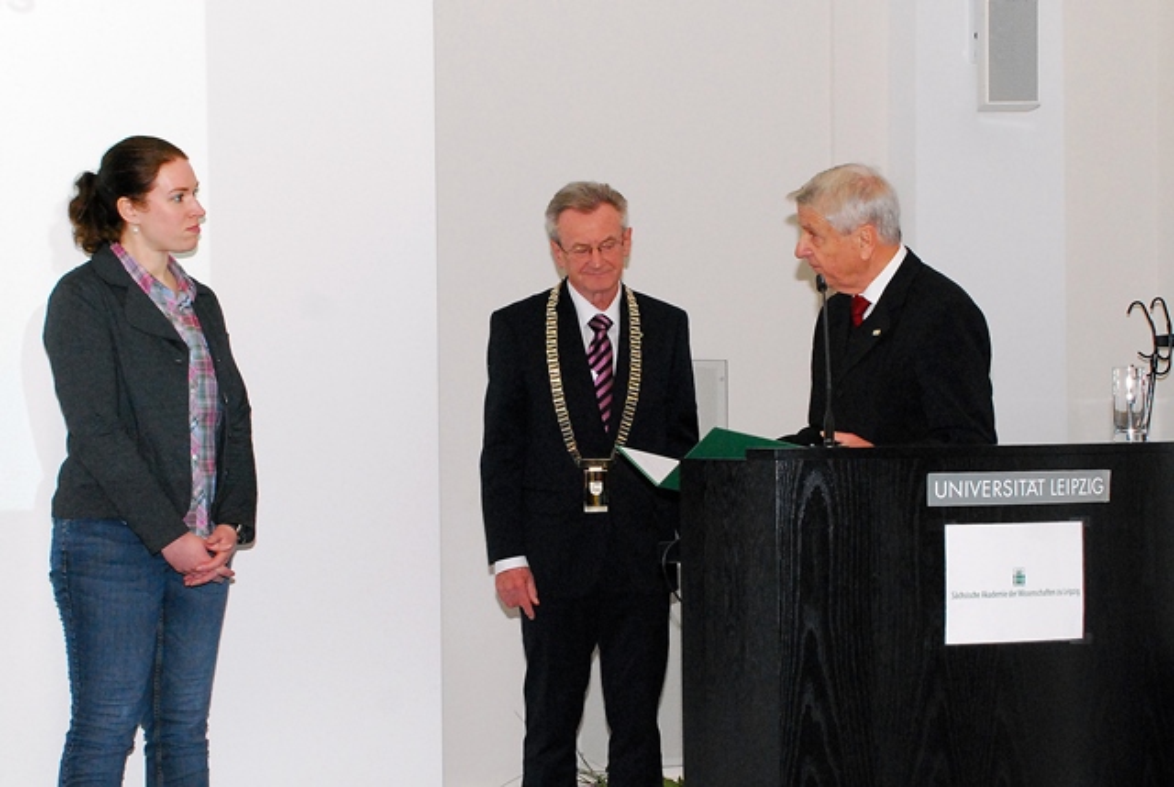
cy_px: 394
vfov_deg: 28.2
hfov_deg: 41.1
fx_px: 1568
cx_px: 587
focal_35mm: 48
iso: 1600
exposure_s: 1/60
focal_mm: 32
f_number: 8
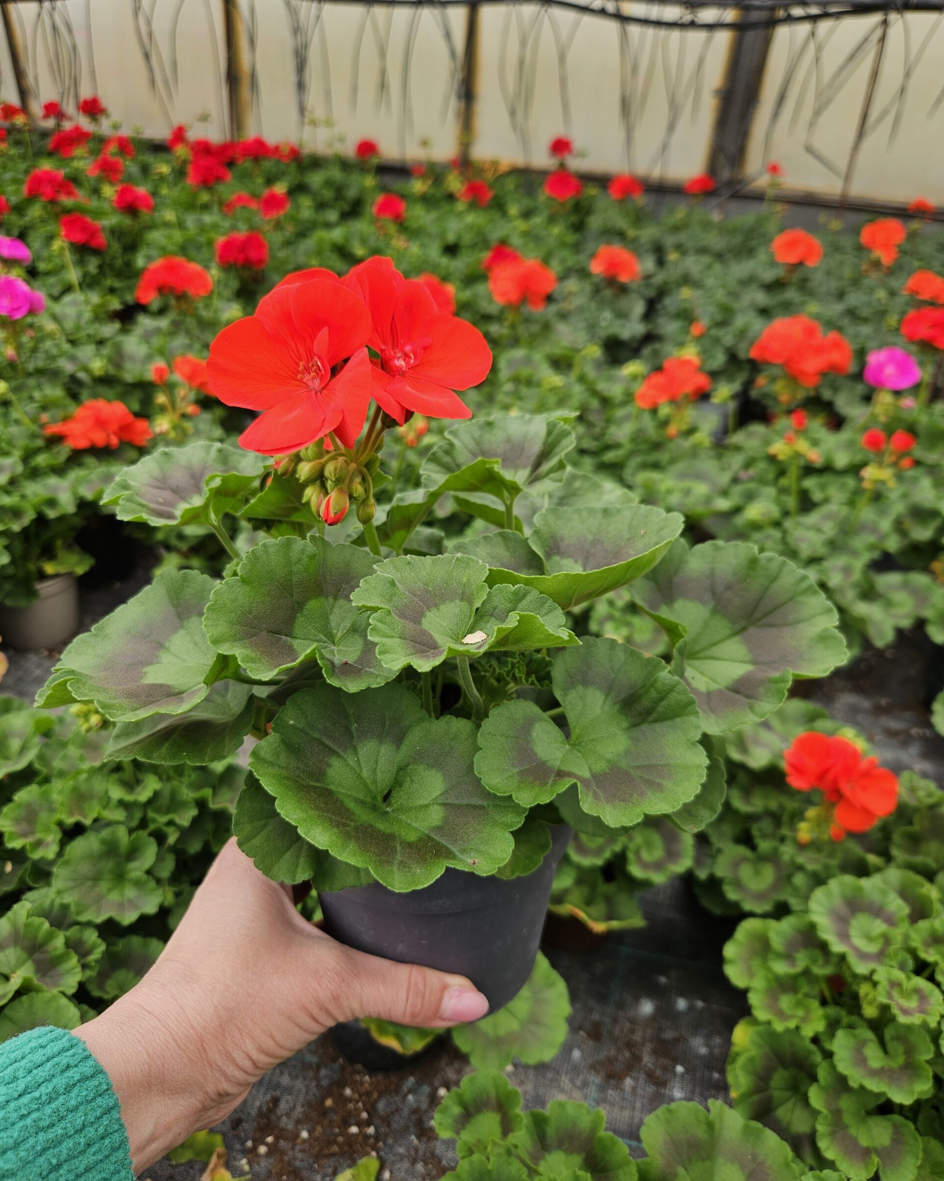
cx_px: 472
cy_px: 610
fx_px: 838
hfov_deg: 58.8
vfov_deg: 70.3
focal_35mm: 24
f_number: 1.8
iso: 25
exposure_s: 1/286
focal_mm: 5.4
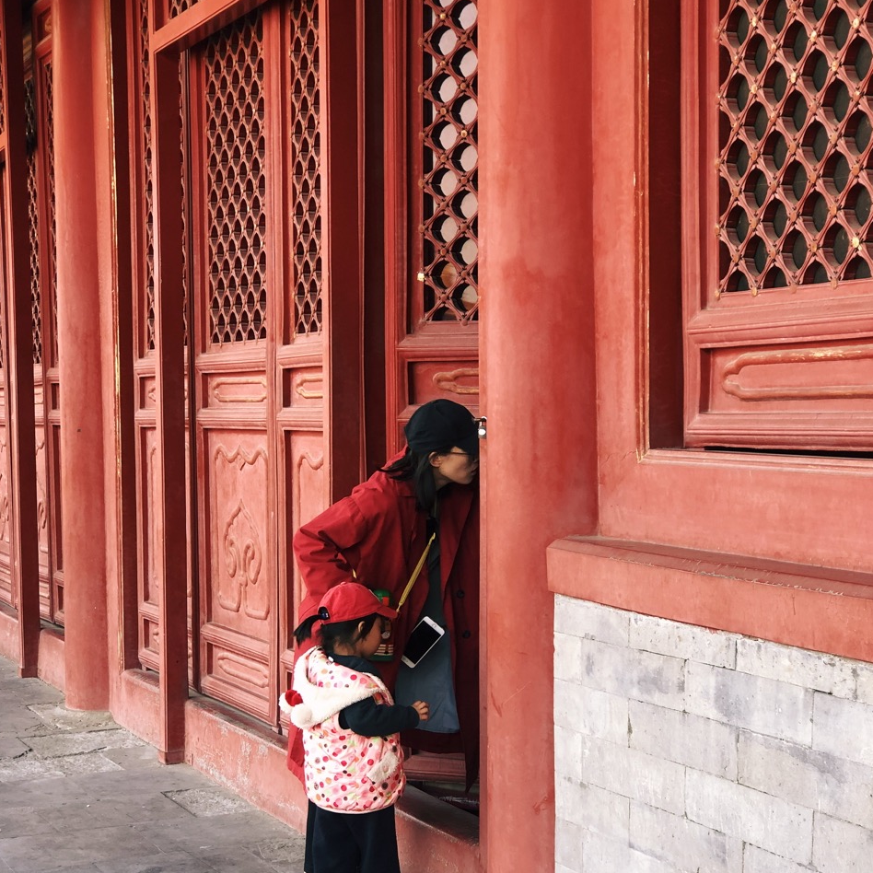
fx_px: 1940
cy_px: 549
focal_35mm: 68
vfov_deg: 25.3
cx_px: 436
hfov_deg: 25.4
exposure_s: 1/30
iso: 20
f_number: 2.8
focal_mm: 6.6
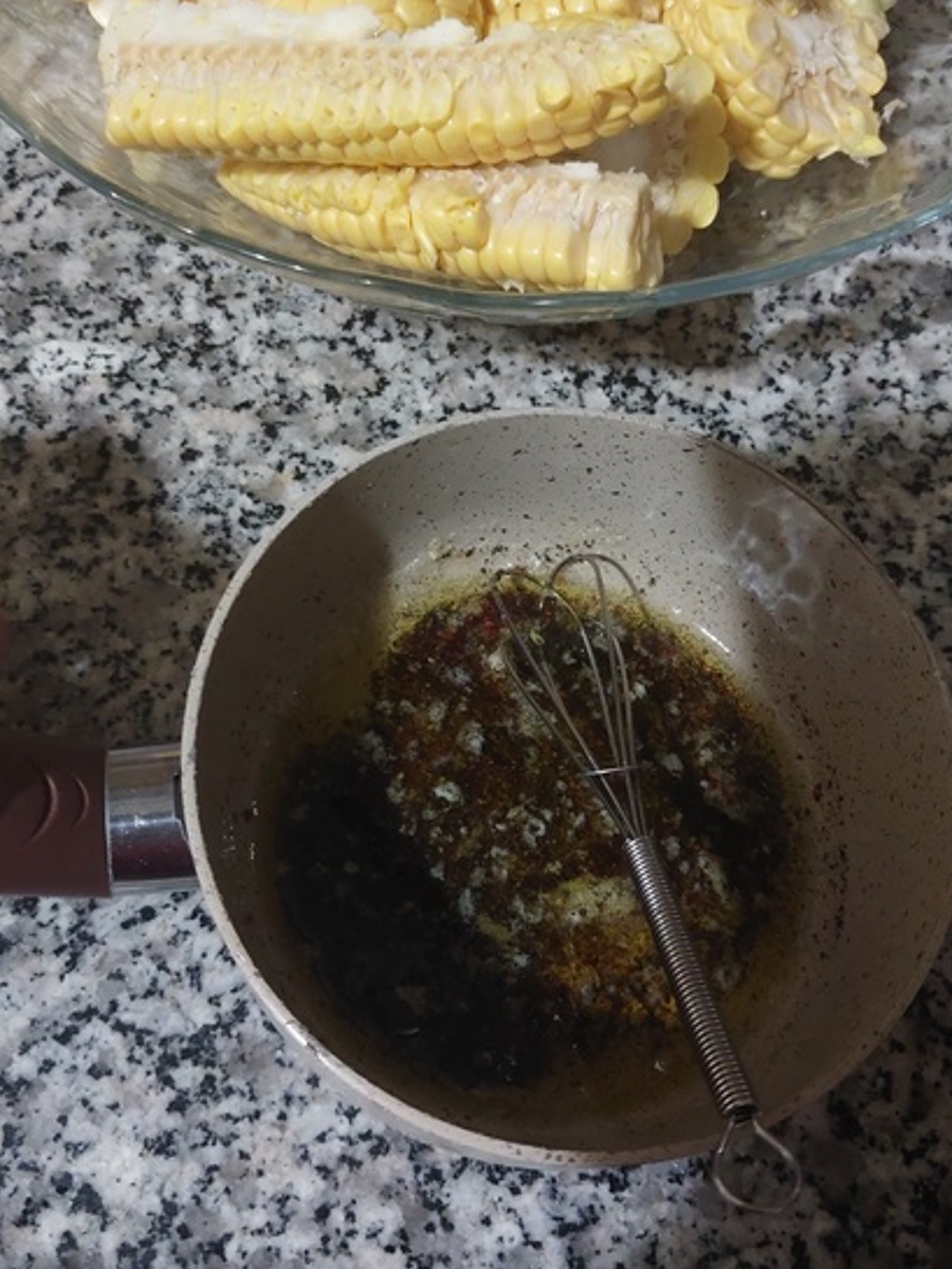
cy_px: 596
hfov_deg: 37.7
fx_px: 1393
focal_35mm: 38
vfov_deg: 48.9
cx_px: 428
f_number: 1.8
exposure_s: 1/25
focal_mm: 4.6
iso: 640
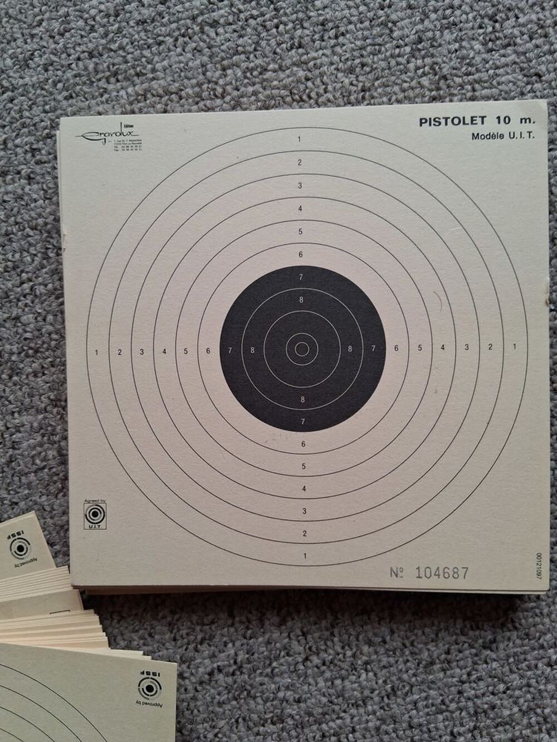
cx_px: 278
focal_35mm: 26
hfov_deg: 53.1
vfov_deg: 67.3
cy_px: 371
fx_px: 558
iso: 64
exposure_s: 1/100
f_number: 1.8
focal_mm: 3.98
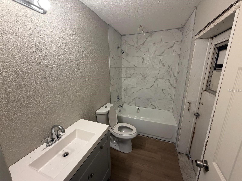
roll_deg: +0.9
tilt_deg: -11.7
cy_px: 90
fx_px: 98
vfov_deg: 85.7
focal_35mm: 14
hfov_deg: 102.1
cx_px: 121
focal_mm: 2.22
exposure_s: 1/120
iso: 320
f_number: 2.2
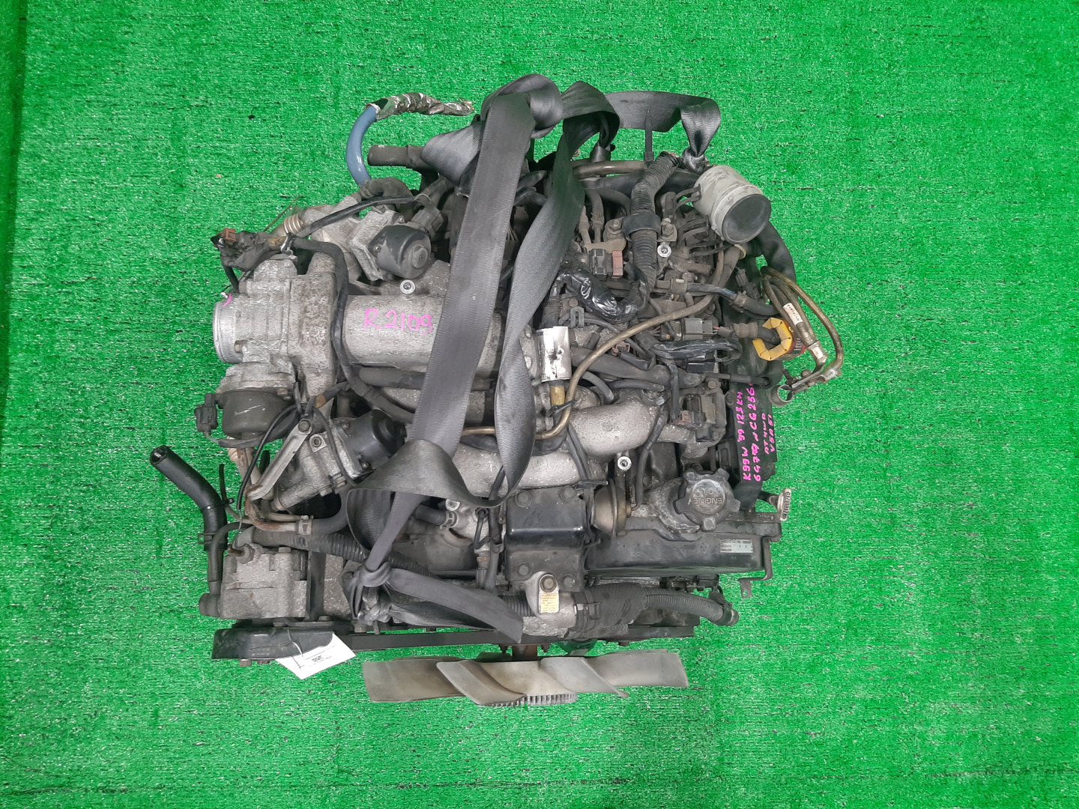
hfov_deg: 67.3
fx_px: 810
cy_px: 404
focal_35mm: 26
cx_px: 540
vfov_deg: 53.1
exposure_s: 1/50
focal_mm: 3.93
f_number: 1.7
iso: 124
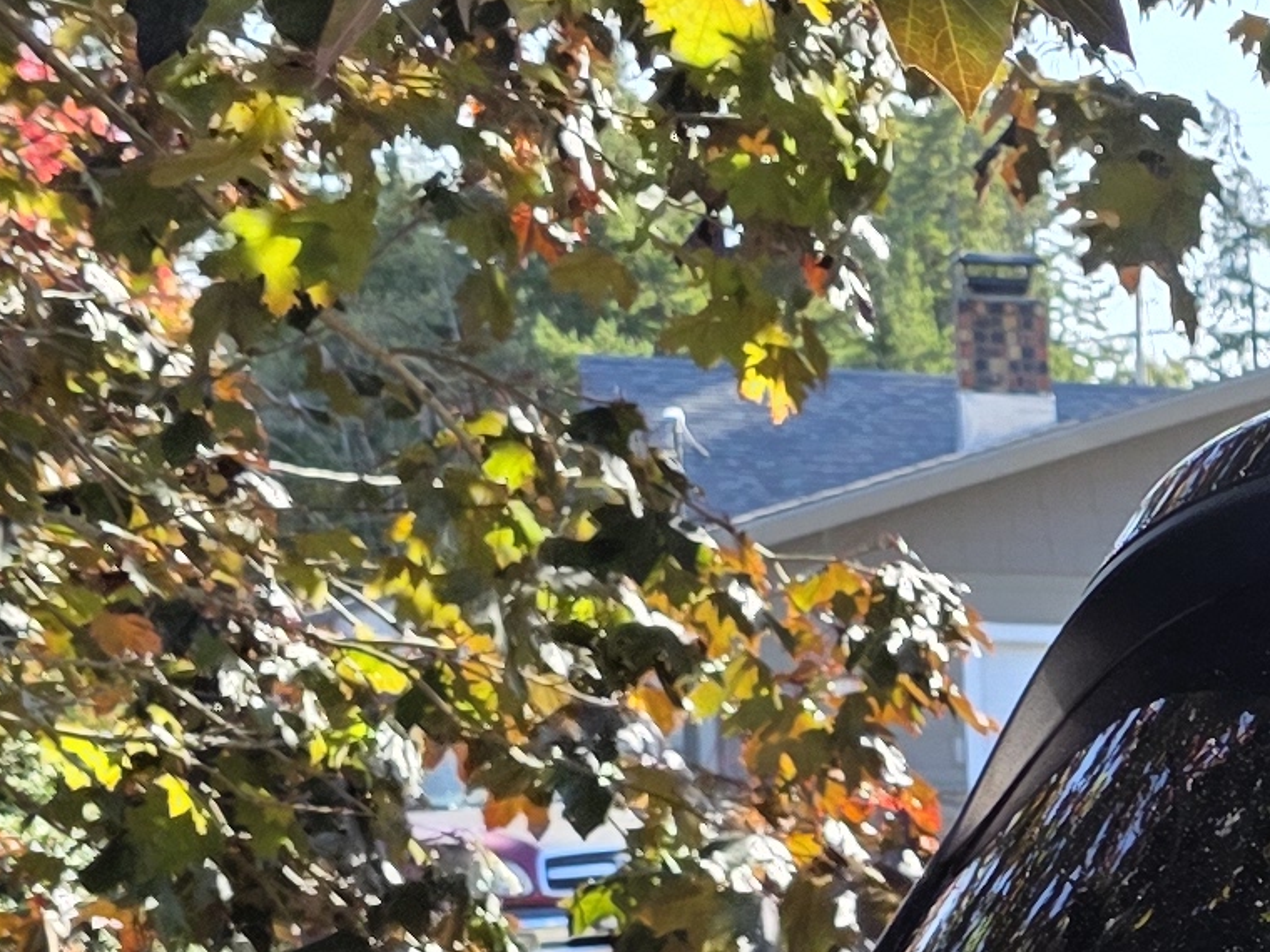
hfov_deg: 14.4
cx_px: 2263
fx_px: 4439
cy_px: 1699
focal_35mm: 121
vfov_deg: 11.4
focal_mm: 6.3
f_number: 1.7
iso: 80
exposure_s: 1/1391
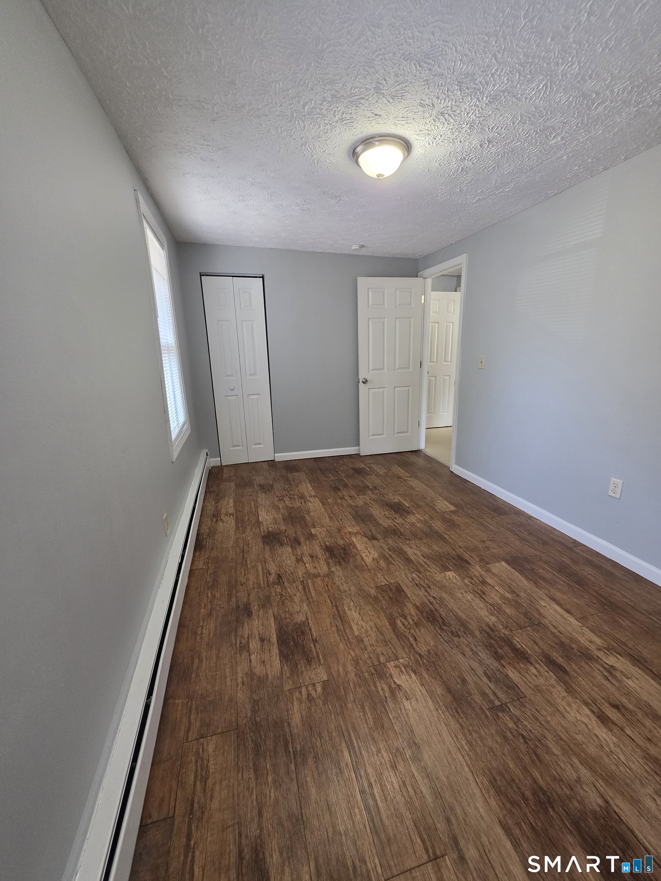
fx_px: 331
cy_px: 440
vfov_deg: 106.2
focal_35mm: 13
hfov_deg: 89.9
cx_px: 330
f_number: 1.9
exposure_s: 1/120
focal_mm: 2.2
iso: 250
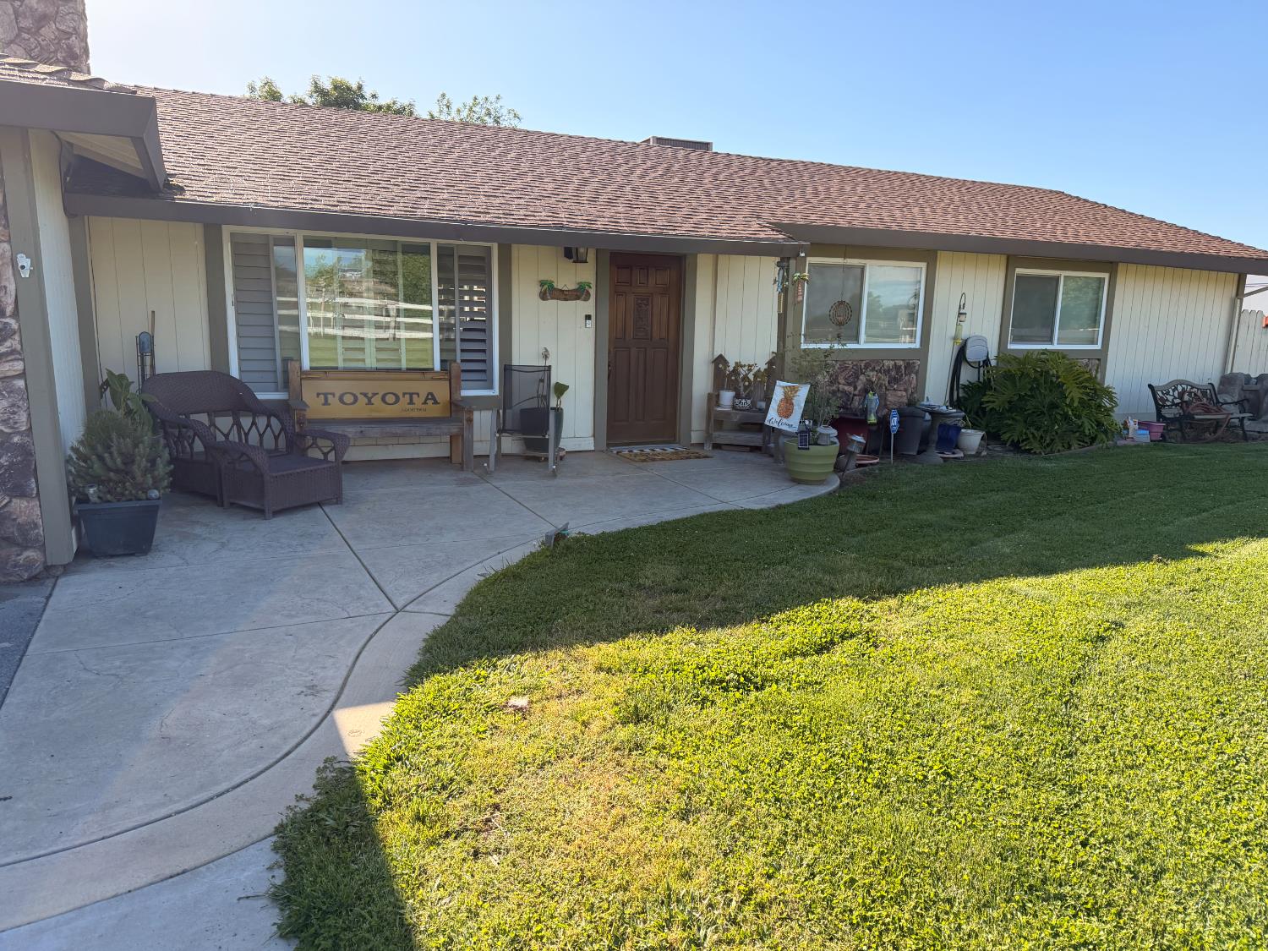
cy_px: 476
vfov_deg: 56.8
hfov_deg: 71.6
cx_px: 634
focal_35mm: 24
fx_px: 879
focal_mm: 6.76
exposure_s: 1/2232
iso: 100
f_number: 1.78
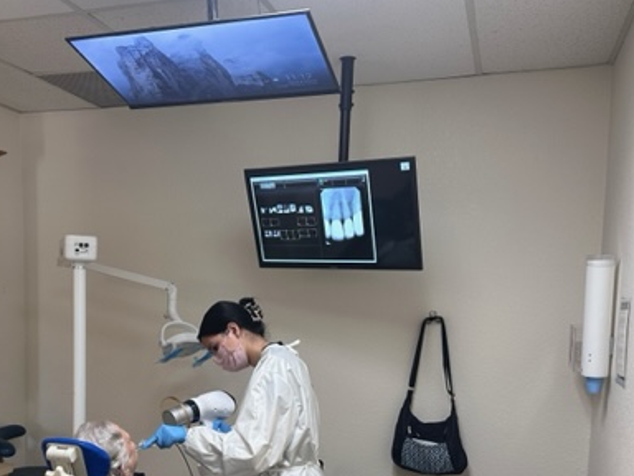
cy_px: 359
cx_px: 220
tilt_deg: -5.9
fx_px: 733
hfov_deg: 46.2
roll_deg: -0.7
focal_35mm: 40
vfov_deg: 35.2
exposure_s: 1/60
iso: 125
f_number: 1.78
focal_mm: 6.86
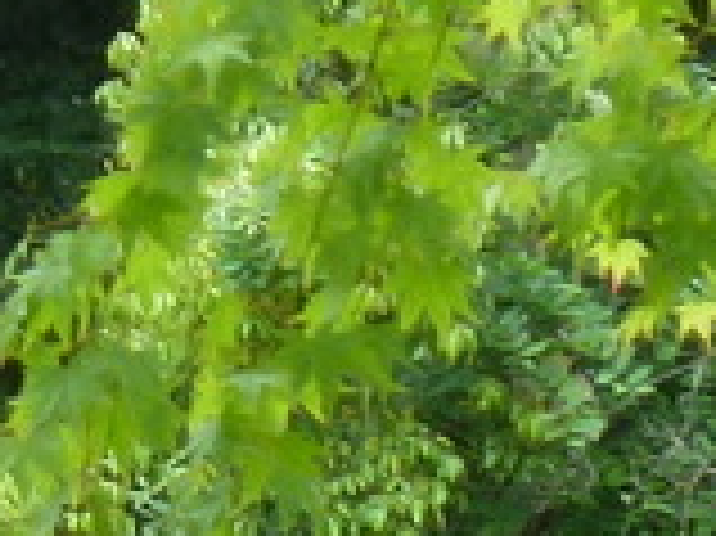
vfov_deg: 1.8
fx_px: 17320
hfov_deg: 2.4
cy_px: 1707
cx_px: -982
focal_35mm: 838
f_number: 4.4
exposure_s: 1/50
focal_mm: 18.2
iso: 125
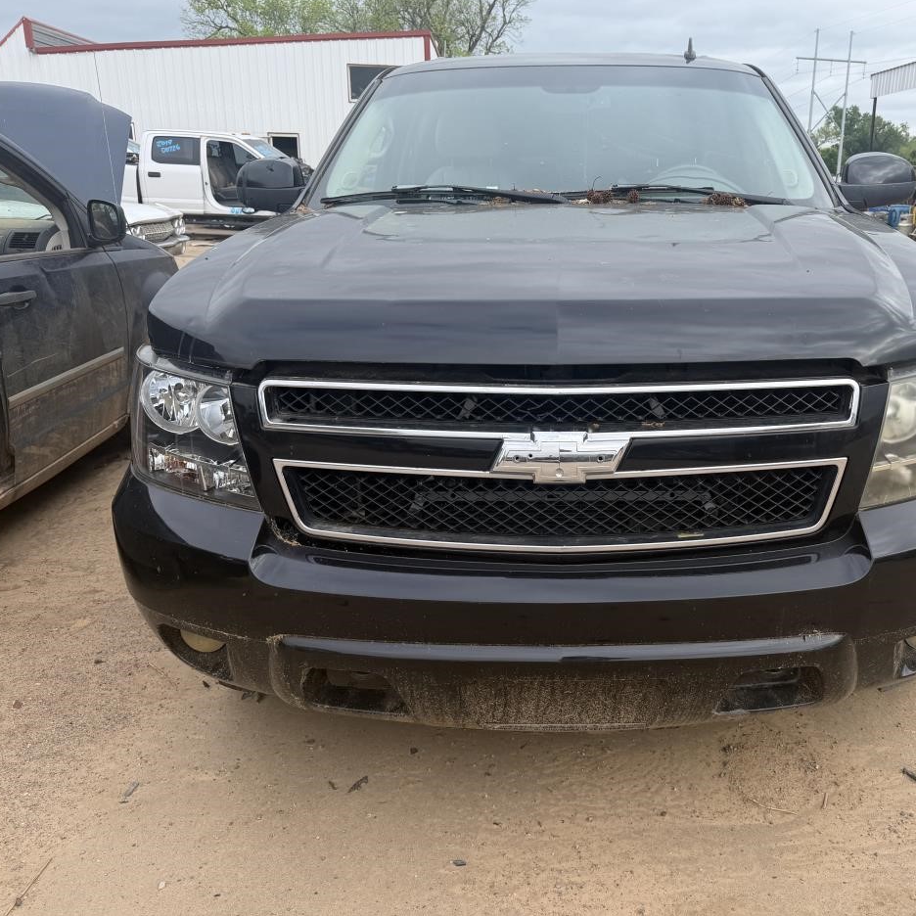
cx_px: 587
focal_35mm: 29
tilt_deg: -16.5
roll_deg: -2.6
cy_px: 448
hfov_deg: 54.8
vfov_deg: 55.6
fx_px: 868
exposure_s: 1/1139
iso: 80
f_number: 1.78
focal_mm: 6.76
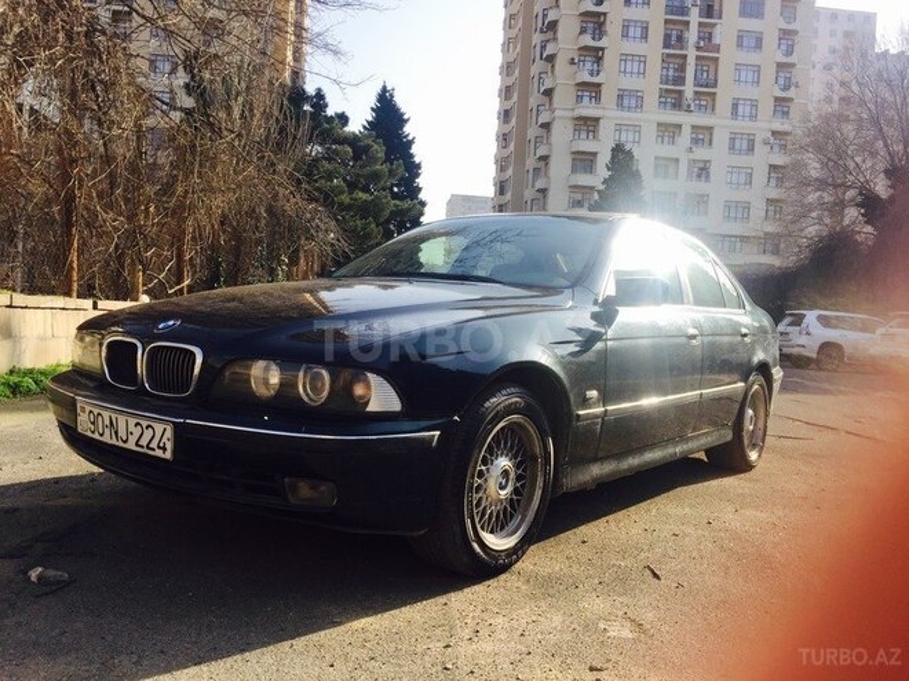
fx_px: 762
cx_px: 454
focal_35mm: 29
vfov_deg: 48.2
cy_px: 340
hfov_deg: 61.7
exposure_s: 1/1041
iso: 32
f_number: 2.2
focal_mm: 4.15
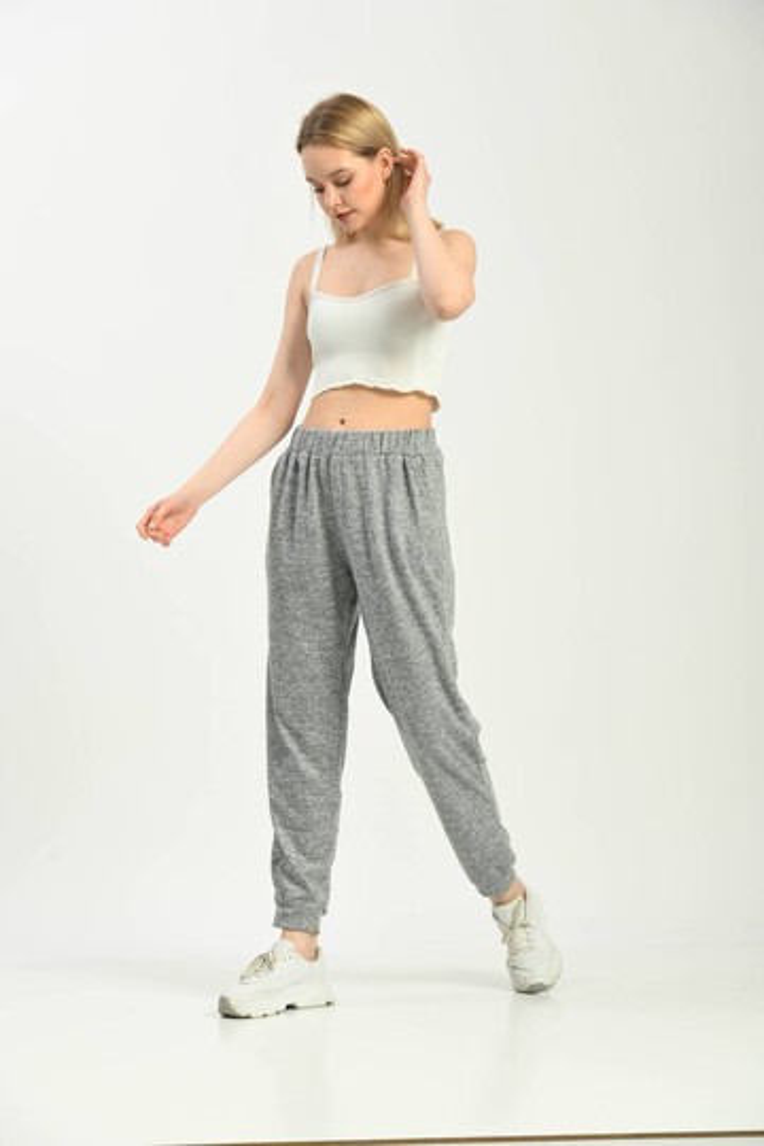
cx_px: 382
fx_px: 3119
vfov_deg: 20.8
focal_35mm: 98
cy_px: 573
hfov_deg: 14.0
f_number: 6.3
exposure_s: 1/160
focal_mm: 98
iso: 100
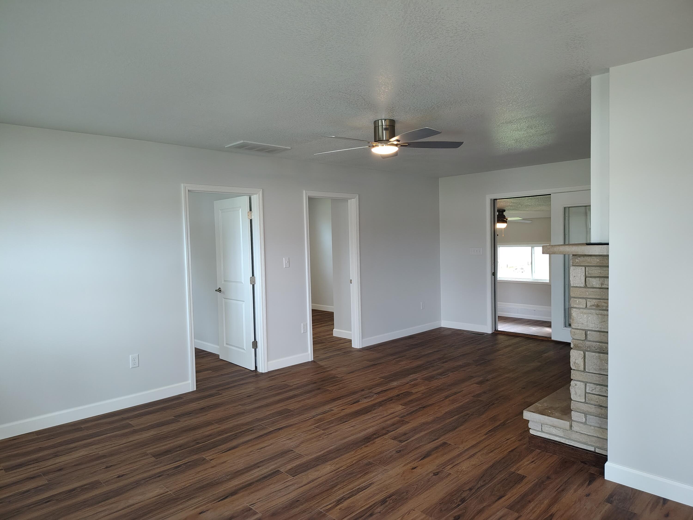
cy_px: 260
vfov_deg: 56.8
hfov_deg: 71.6
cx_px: 346
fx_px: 480
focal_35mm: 24
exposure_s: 1/120
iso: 538
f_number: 1.8
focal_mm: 5.56
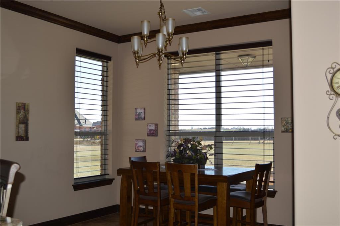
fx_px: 368
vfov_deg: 34.1
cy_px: 113
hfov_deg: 49.6
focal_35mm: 39
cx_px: 170
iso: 100
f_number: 4.5
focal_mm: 26
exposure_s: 1/200
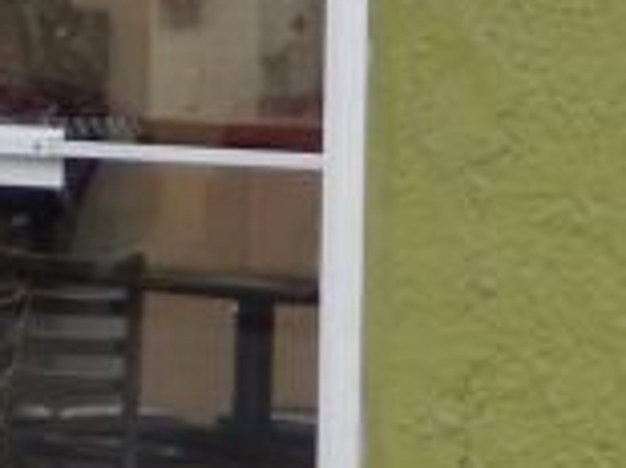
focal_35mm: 298
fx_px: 5385
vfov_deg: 4.9
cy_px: -512
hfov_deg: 6.4
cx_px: -860
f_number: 4.3
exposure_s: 1/30
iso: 140
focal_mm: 8.1
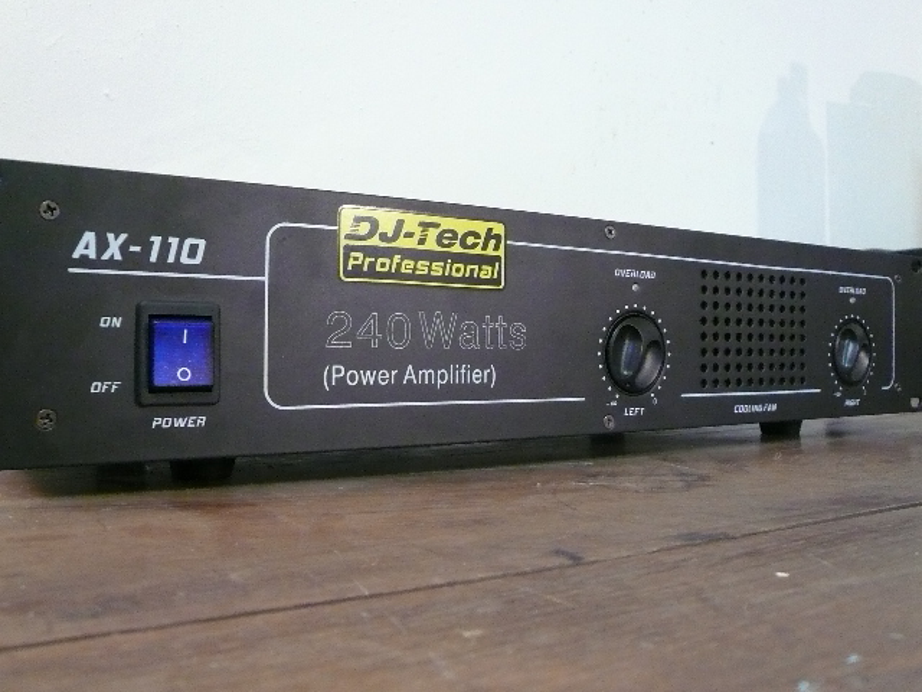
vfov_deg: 44.2
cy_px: 346
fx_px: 852
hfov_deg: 56.8
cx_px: 461
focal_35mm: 32
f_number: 2.8
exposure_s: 1/13
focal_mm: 4.6
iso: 400
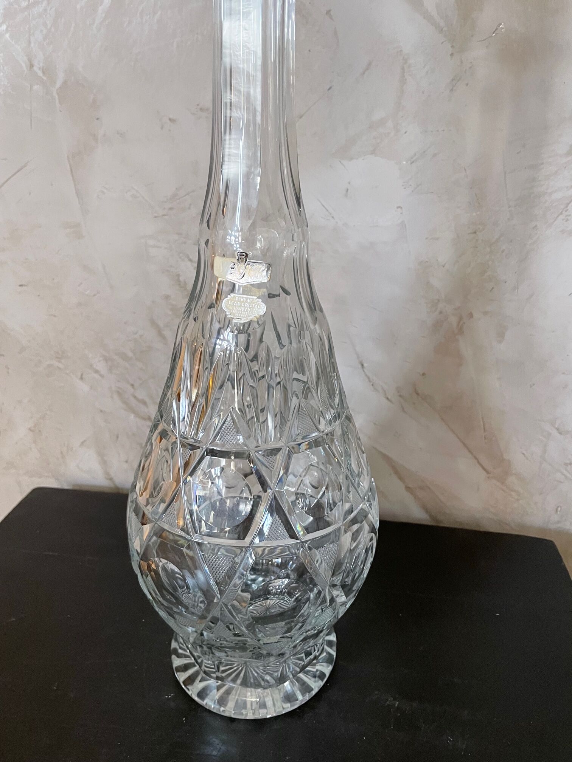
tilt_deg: -21.9
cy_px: 381
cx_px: 286
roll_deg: +0.5
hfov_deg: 53.1
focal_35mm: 26
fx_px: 573
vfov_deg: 67.3
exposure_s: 1/50
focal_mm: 4.2
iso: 320
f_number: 1.6
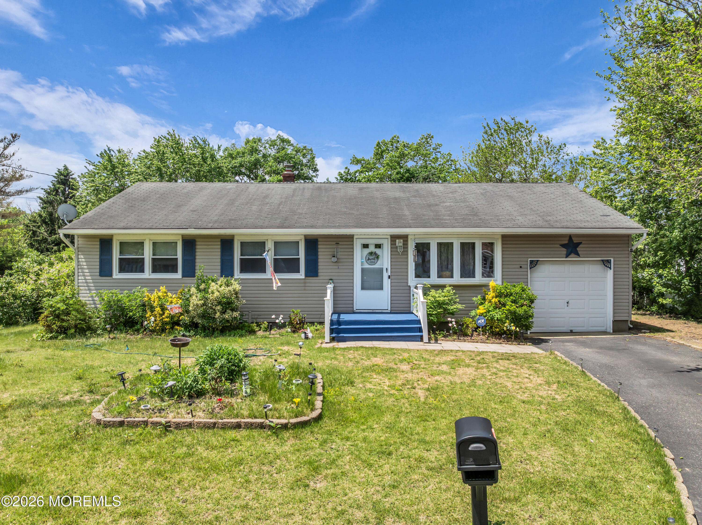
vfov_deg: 56.8
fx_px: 486
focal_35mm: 24
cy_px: 262
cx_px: 351
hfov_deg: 71.6
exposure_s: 1/800
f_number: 2.8
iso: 110
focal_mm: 12.29
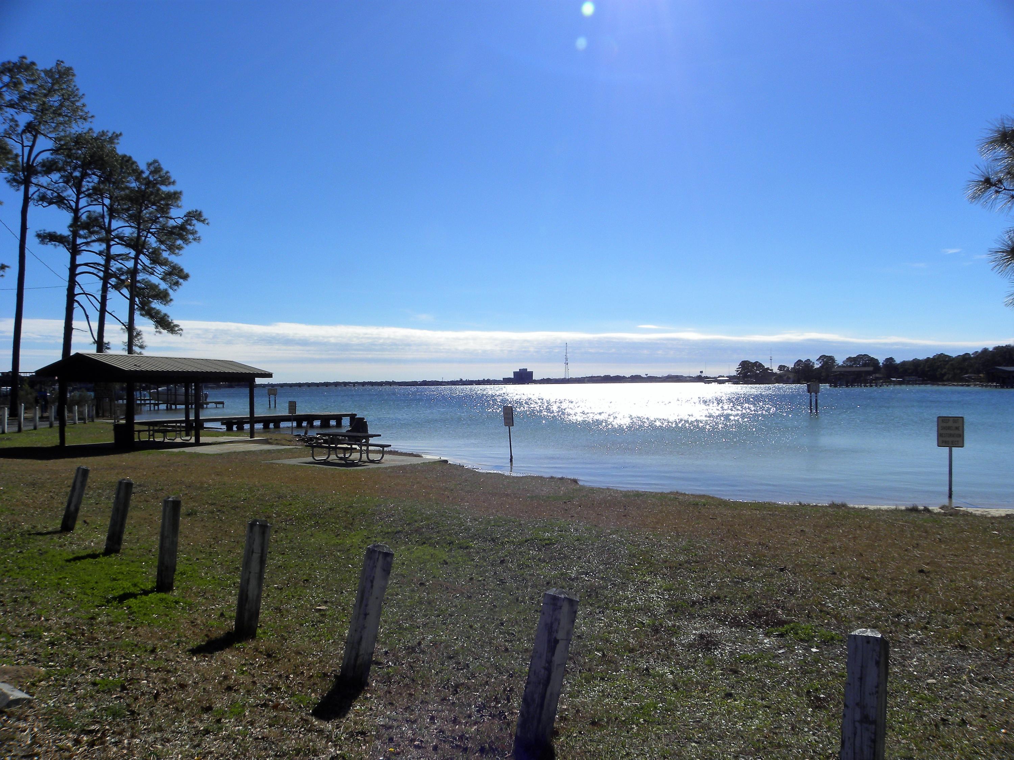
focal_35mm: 26
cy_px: 380
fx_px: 762
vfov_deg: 53.1
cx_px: 507
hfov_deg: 67.3
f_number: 7.1
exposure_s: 1/443
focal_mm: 4.6
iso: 64
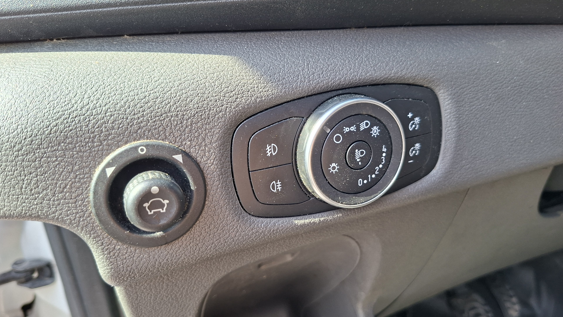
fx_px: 388
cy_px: 172
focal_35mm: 26
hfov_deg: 71.9
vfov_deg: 44.3
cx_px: 272
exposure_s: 1/121
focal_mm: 5.54
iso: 50
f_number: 1.8
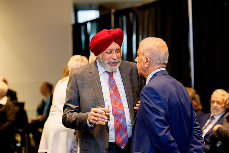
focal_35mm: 94
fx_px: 598
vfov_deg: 14.6
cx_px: 114
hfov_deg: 21.7
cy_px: 76
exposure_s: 1/160
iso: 3200
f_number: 2.8
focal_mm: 94
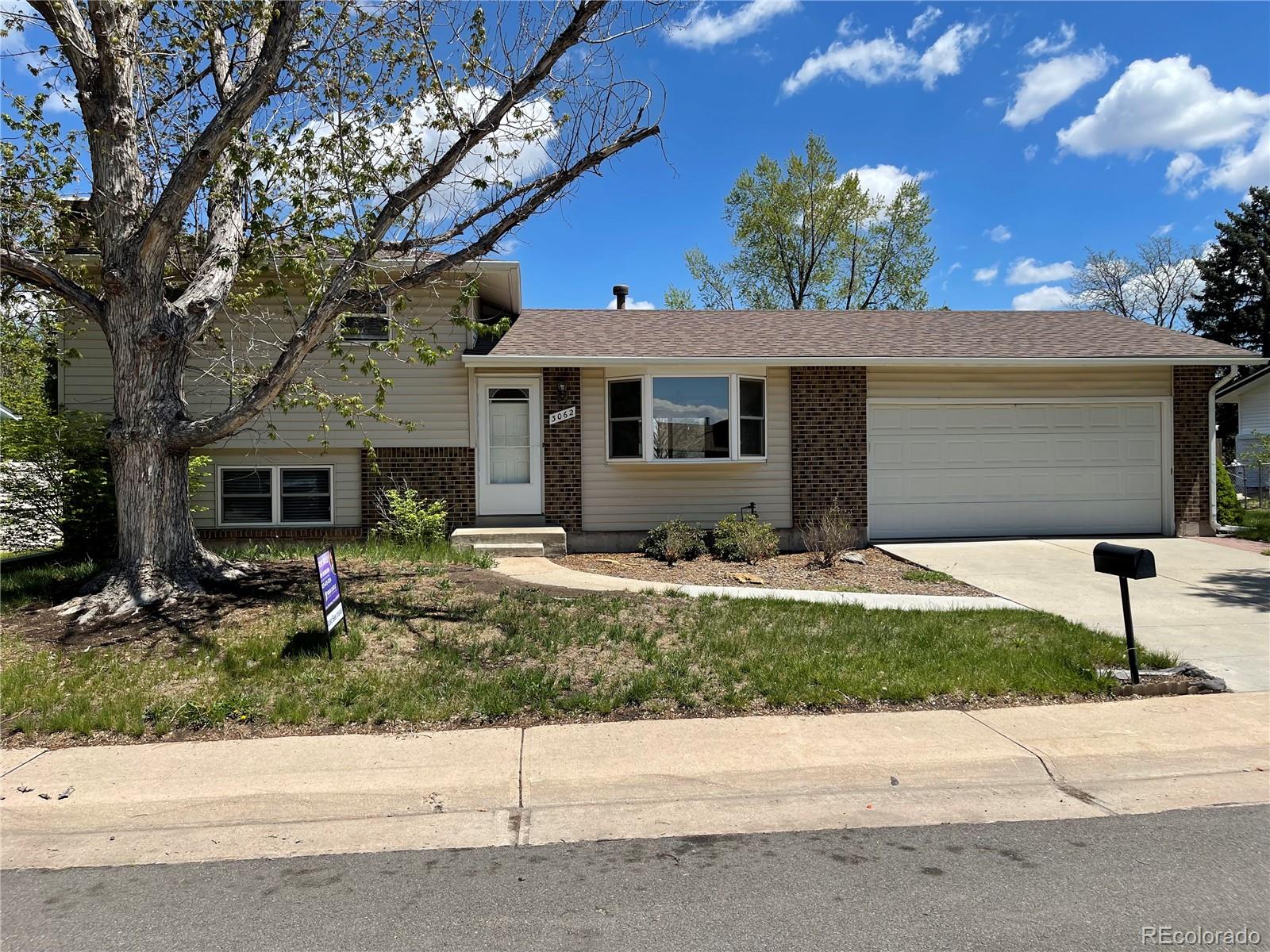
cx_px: 635
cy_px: 476
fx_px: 917
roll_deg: +0.5
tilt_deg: -1.0
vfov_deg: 54.9
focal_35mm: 25
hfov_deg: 69.4
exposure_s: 1/3788
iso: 32
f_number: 1.6
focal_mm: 5.1
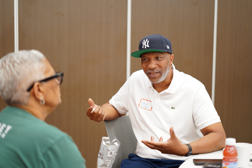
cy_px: 84
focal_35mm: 50
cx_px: 126
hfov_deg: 39.6
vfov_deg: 27.0
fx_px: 350
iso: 1250
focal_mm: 50
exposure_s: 1/320
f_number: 1.8
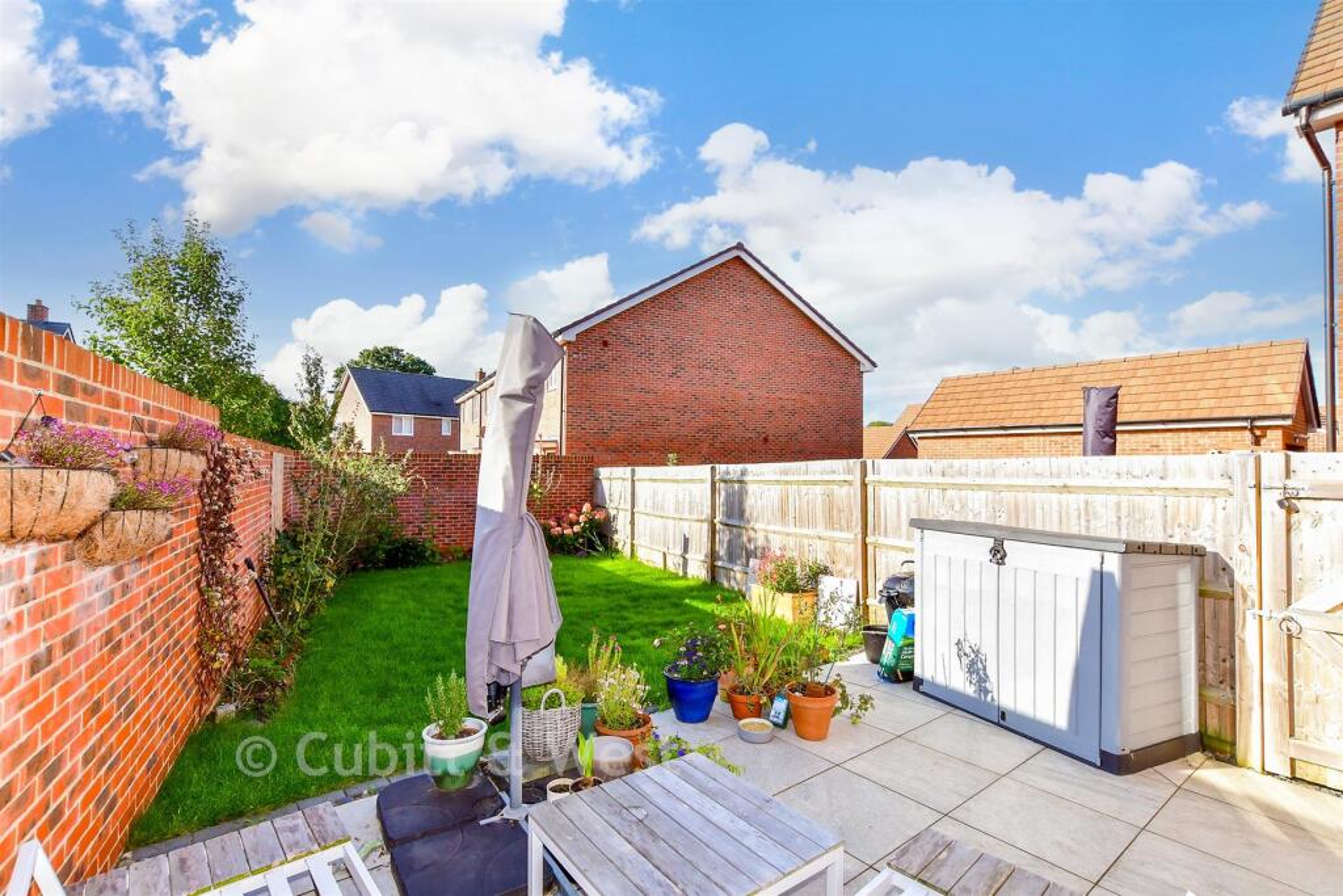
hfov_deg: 96.7
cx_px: 672
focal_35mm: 16
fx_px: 597
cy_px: 448
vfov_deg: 73.8
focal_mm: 11
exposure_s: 1/250
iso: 320
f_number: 8
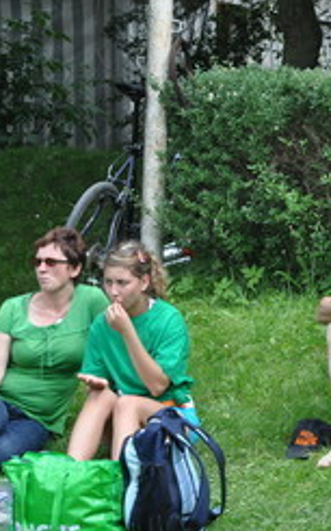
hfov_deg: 4.4
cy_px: 340
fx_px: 4275
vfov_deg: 7.1
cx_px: 266
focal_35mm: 296
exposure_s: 1/1000
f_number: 5.6
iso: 800
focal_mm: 95
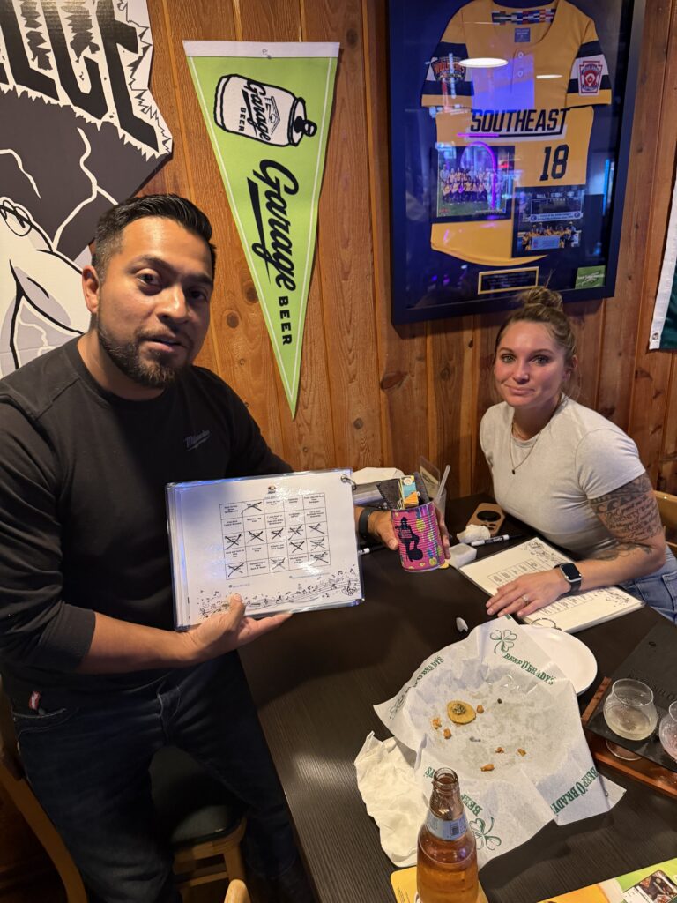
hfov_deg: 56.8
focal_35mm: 24
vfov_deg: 71.6
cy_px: 452
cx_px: 338
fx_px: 626
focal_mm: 6.76
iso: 800
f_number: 1.78
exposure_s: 1/40
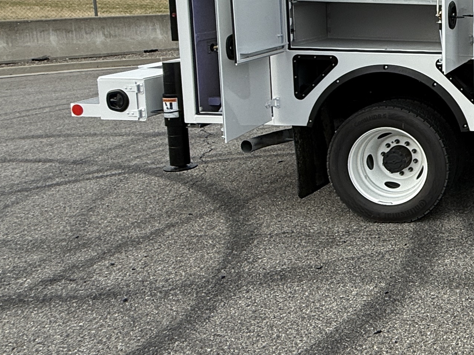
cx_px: 604
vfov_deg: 31.8
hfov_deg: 32.9
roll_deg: -0.5
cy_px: 61
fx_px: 602
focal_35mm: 44
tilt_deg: -8.3
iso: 50
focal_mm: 2.22
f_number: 2.2
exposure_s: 1/1017
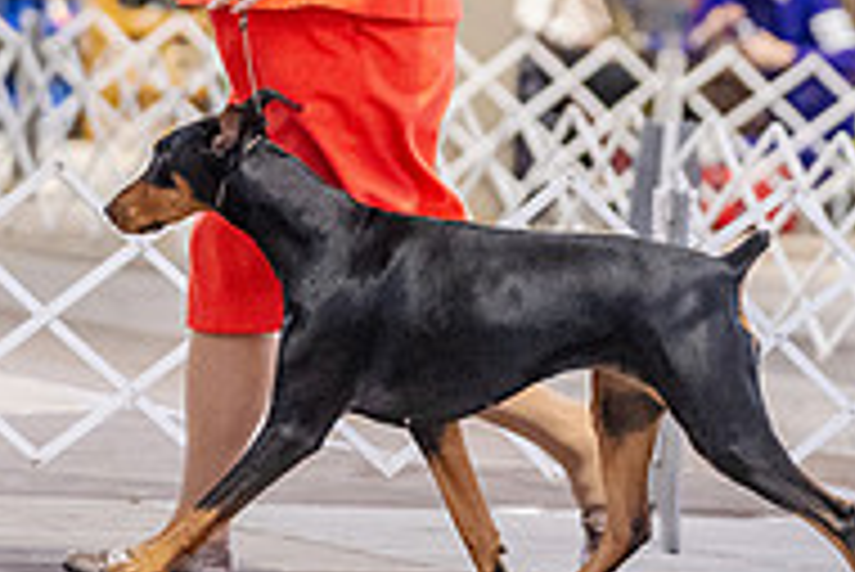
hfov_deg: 5.3
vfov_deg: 3.5
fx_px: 9222
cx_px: 472
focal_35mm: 388
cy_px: 56
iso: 6400
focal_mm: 127
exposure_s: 1/400
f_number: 2.8
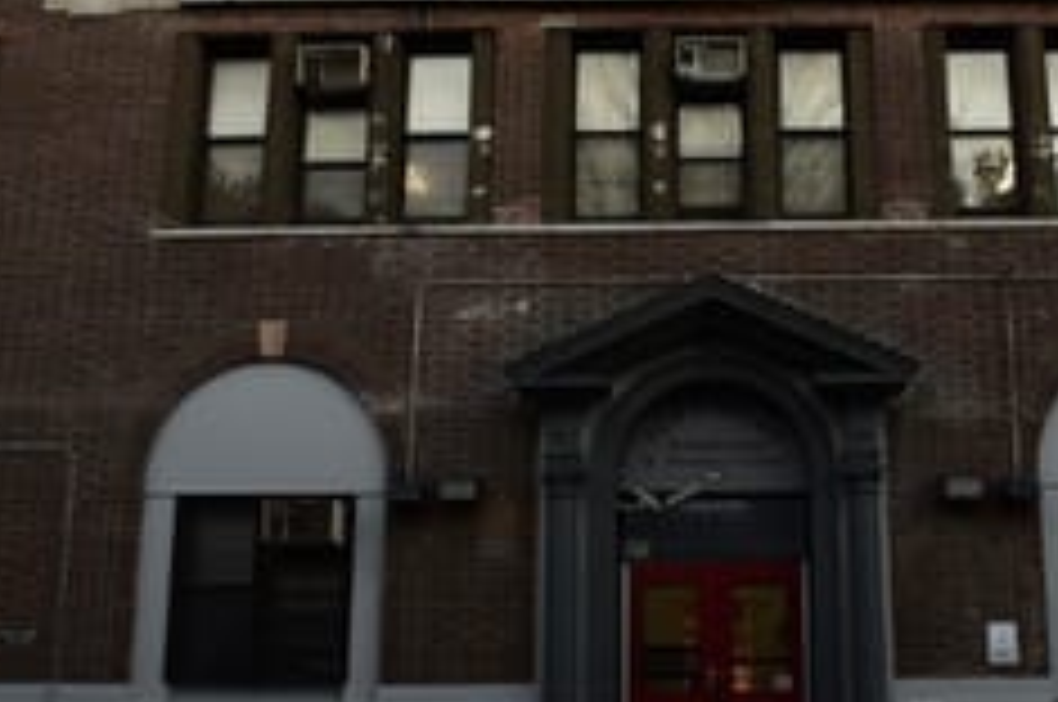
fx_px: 1350
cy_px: 342
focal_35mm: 46
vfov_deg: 29.2
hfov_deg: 42.1
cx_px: 720
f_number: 5
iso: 200
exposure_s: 1/160
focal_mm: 18
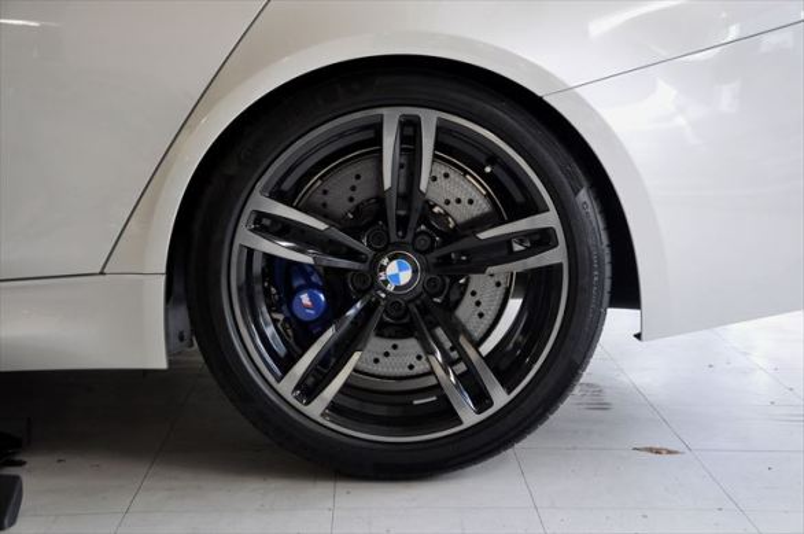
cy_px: 267
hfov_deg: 33.4
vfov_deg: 22.6
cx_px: 402
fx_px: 1338
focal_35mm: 60
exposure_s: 1/40
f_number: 5.6
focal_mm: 40
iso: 2000
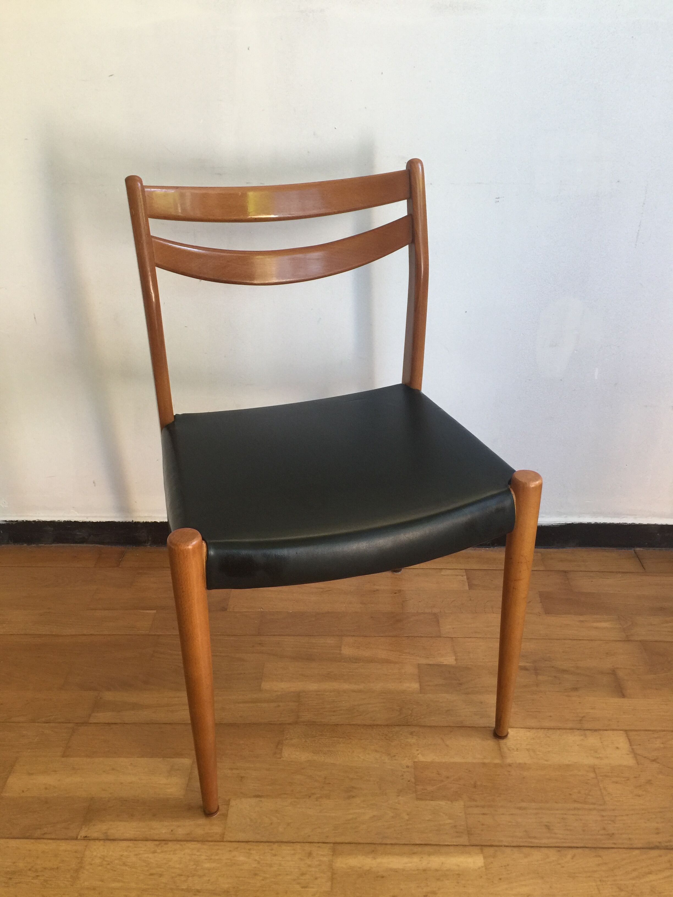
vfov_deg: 61.7
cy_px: 448
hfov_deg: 48.2
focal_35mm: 29
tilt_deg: -30.1
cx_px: 336
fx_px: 752
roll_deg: +1.1
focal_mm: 4.15
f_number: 2.2
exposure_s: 1/33
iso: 64
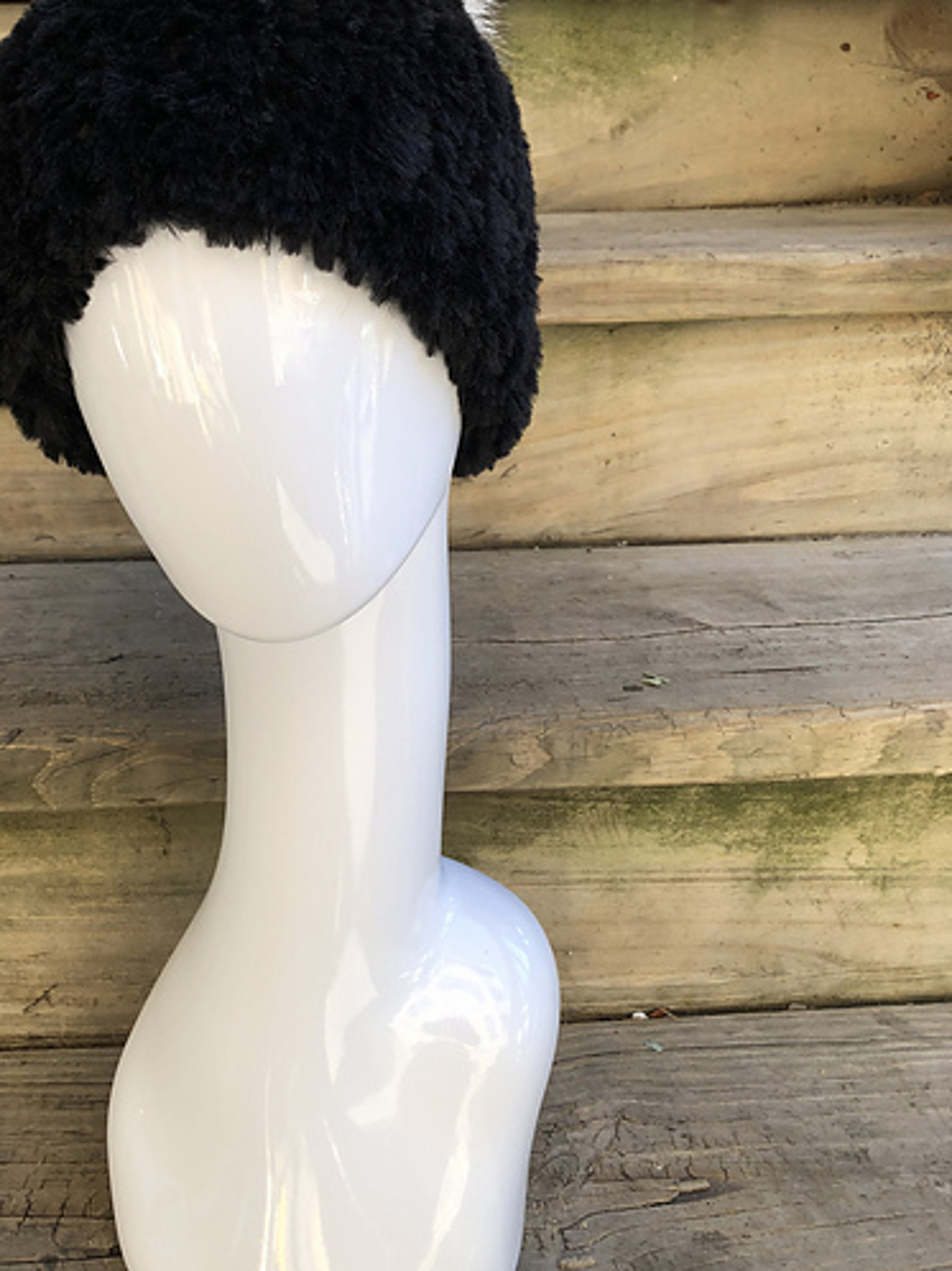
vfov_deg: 51.0
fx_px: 1321
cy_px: 493
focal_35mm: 36
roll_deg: +0.7
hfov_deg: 39.3
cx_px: 352
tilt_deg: -16.4
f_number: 1.8
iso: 20
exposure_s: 1/120
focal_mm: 3.99
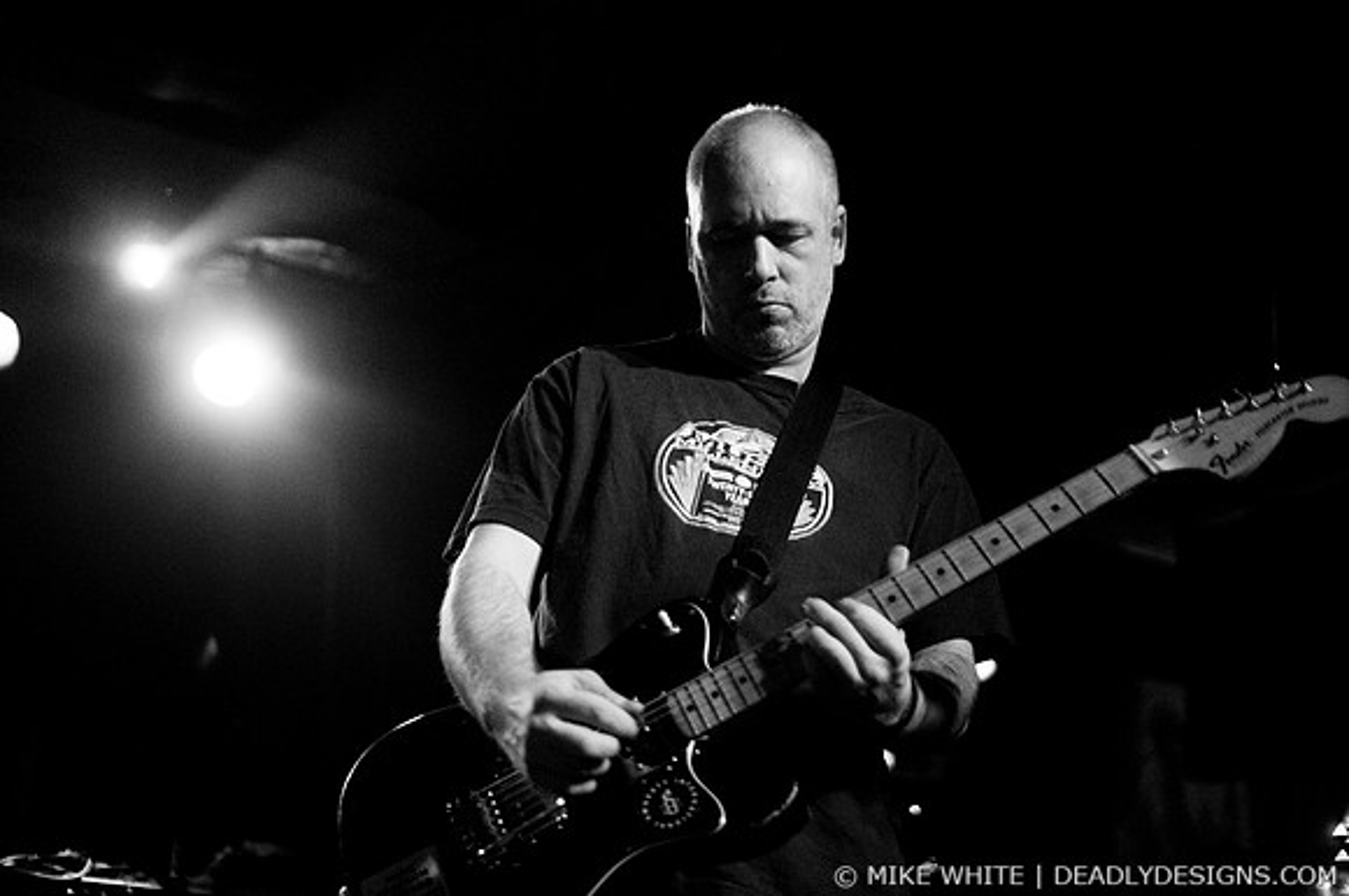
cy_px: 448
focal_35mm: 45
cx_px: 674
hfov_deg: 43.7
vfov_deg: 29.8
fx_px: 1684
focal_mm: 30
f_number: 1.6
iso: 1000
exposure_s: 1/60
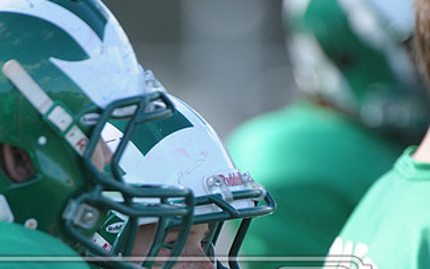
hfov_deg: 1.9
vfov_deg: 1.2
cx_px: 175
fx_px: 12858
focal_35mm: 1097
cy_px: 318
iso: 640
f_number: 4
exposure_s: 1/1250
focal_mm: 400
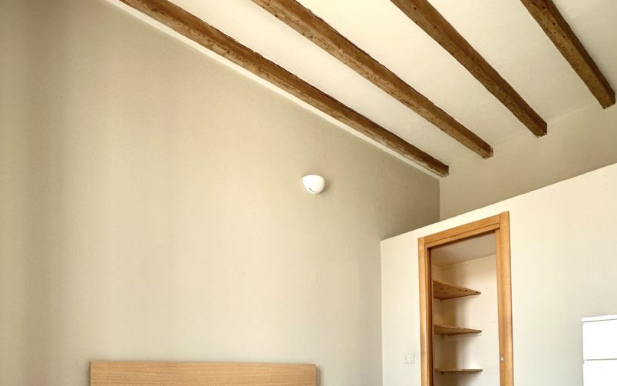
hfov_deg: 74.8
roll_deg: -0.5
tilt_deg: +1.7
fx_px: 403
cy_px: 367
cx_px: 314
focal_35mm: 24
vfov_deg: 44.9
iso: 64
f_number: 2.2
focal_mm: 2.22
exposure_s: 1/99
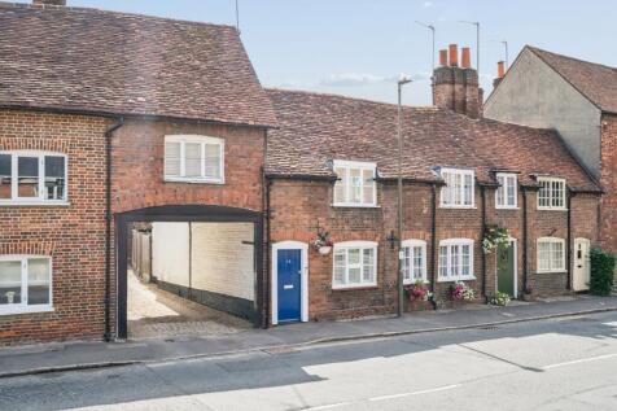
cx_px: 308
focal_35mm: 35
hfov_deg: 54.5
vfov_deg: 37.8
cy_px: 206
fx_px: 600
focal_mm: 35
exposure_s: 1/800
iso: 640
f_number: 8
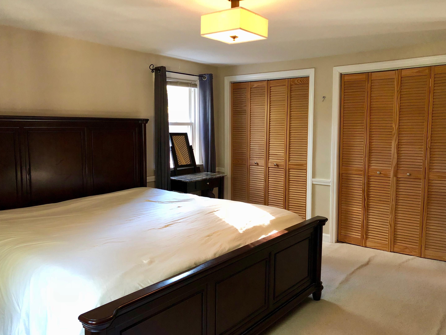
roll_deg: +0.1
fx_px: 374
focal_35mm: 29
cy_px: 168
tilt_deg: -5.3
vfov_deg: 48.2
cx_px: 222
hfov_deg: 61.7
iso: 100
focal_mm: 4
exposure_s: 1/9
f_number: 1.8
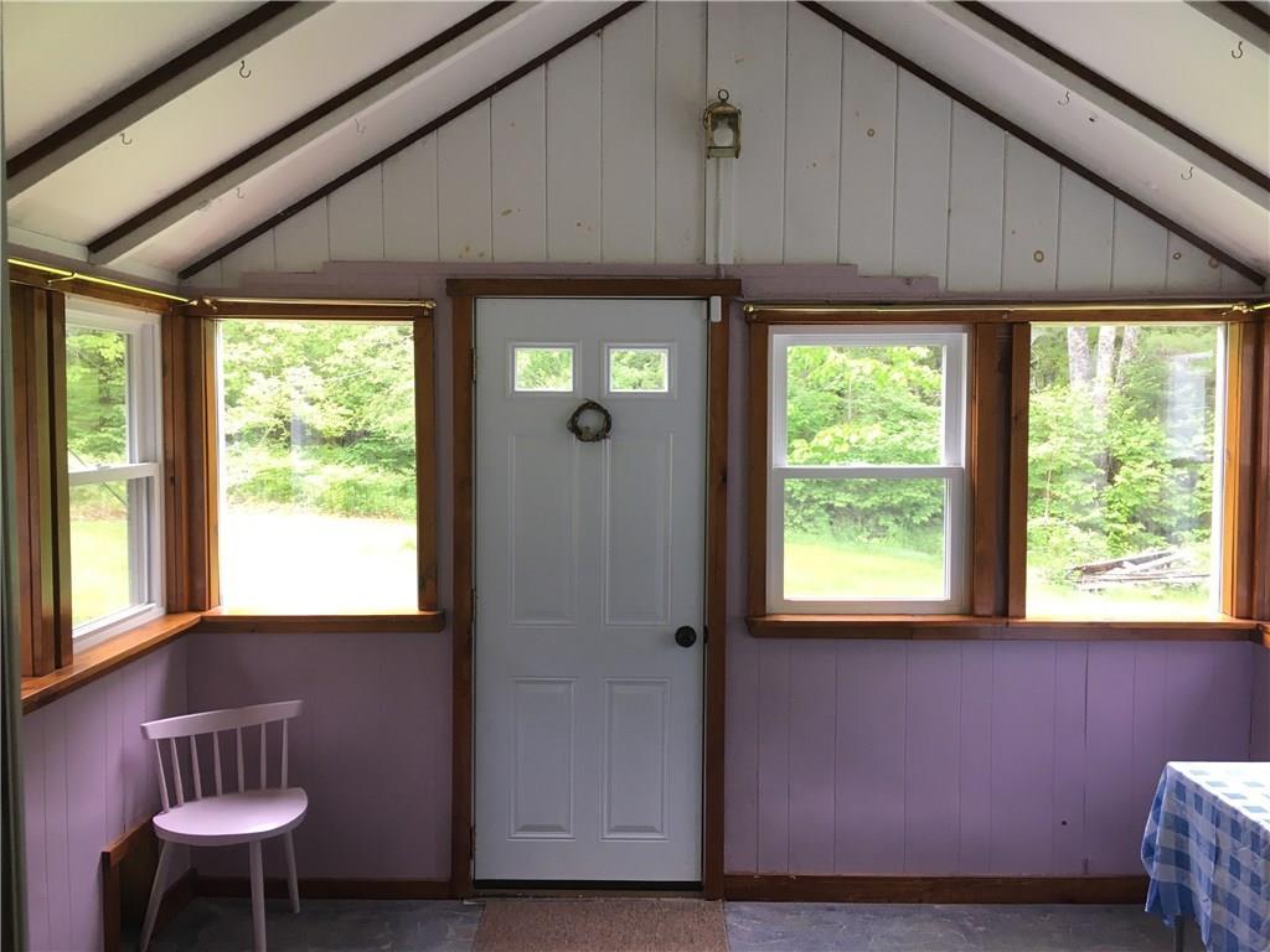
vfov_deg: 48.2
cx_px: 635
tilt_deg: -3.5
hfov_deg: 61.7
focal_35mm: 29
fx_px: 1064
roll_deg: +0.1
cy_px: 476
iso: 25
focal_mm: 4.15
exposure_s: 1/30
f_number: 2.2
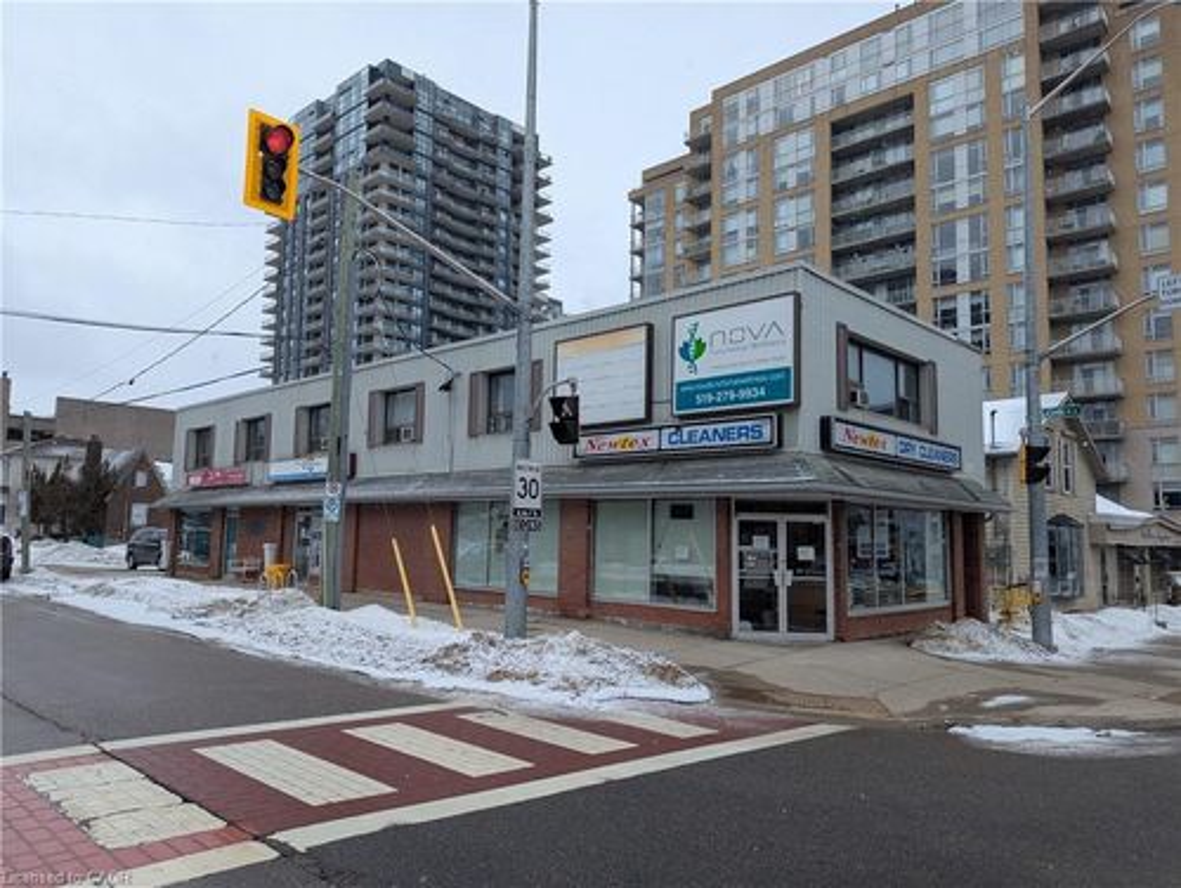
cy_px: 444
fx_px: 820
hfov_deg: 71.5
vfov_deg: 56.9
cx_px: 590
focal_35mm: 24
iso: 48
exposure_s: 1/1919
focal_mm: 6.81
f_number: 1.85
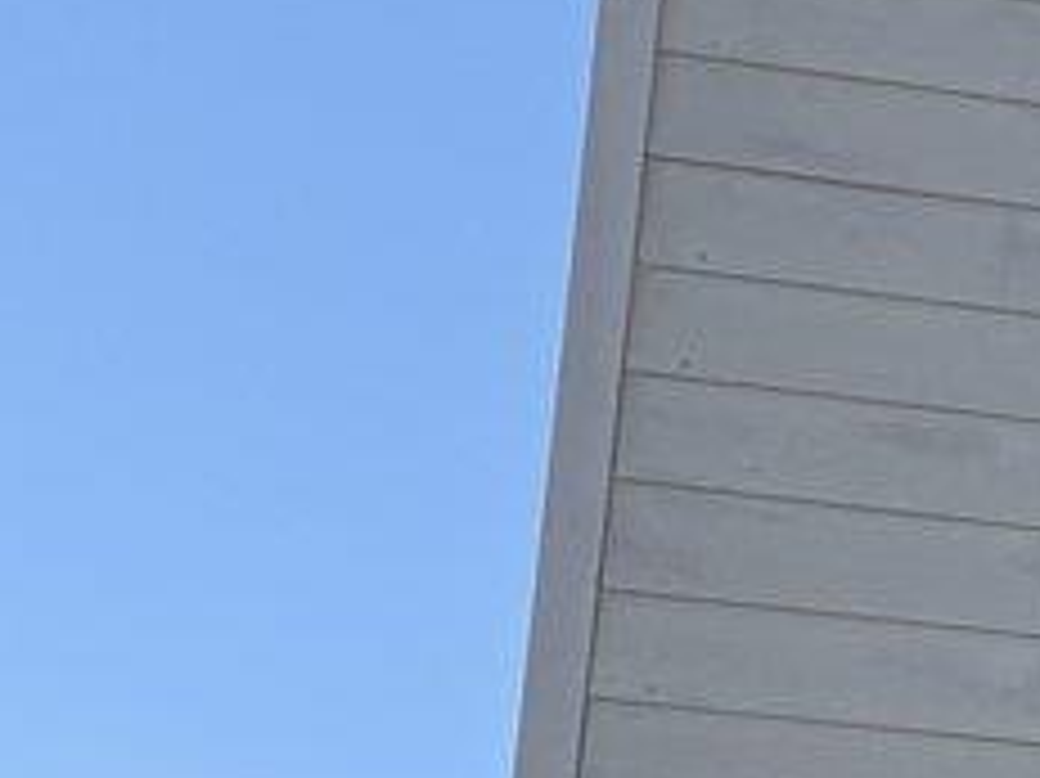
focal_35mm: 166
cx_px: 3084
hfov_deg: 9.4
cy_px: 1300
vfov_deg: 8.6
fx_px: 4985
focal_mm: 6.76
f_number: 1.78
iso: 80
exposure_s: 1/4405
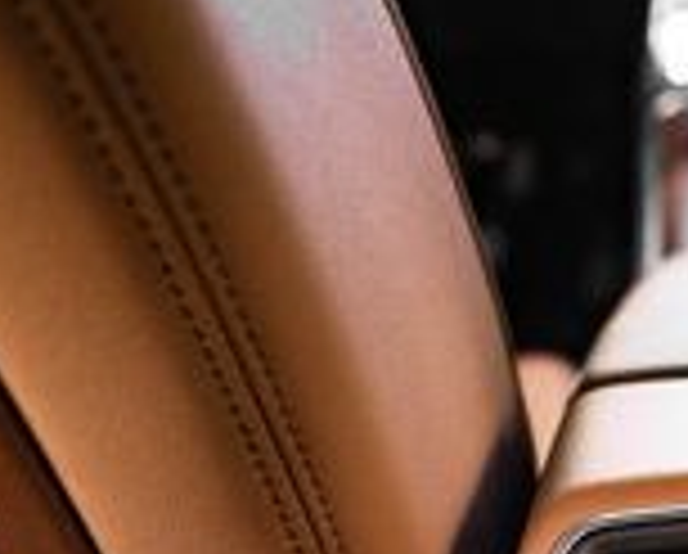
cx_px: 913
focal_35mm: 94
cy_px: 845
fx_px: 1918
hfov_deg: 18.8
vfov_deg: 15.1
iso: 640
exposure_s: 1/200
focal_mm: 24
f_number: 2.8
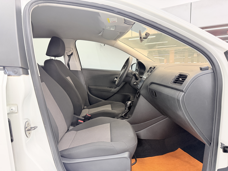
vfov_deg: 56.8
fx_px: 158
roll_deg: +1.4
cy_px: 86
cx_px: 114
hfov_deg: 71.6
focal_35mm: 24
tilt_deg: -7.3
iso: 400
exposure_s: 1/60
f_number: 1.78
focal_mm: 6.76
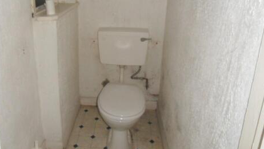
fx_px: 231
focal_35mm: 33
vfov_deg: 35.1
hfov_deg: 58.9
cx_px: 104
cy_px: 42
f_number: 3.3
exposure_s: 1/30
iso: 200
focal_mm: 4.2
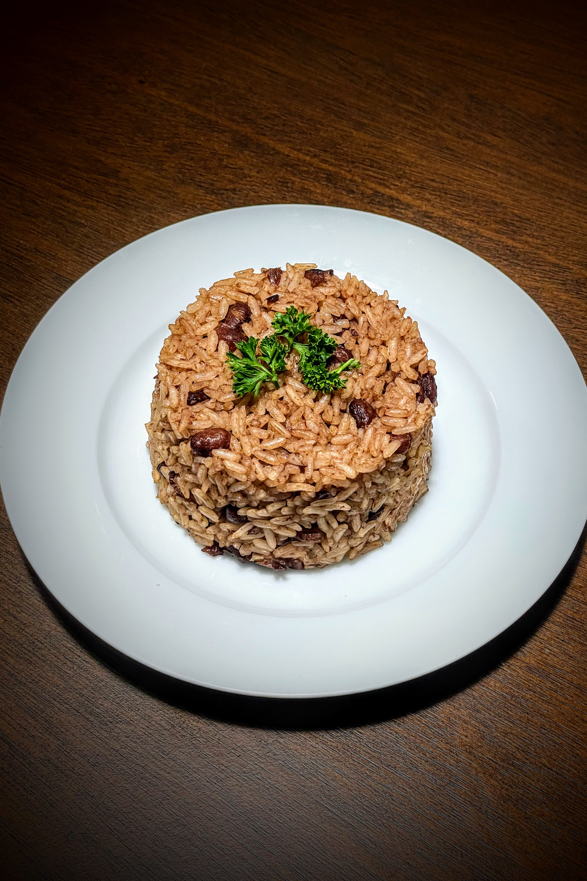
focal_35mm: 55
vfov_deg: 36.2
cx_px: 316
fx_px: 1345
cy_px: 441
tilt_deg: -57.4
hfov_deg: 24.6
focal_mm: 6
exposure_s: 1/120
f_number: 2
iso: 40
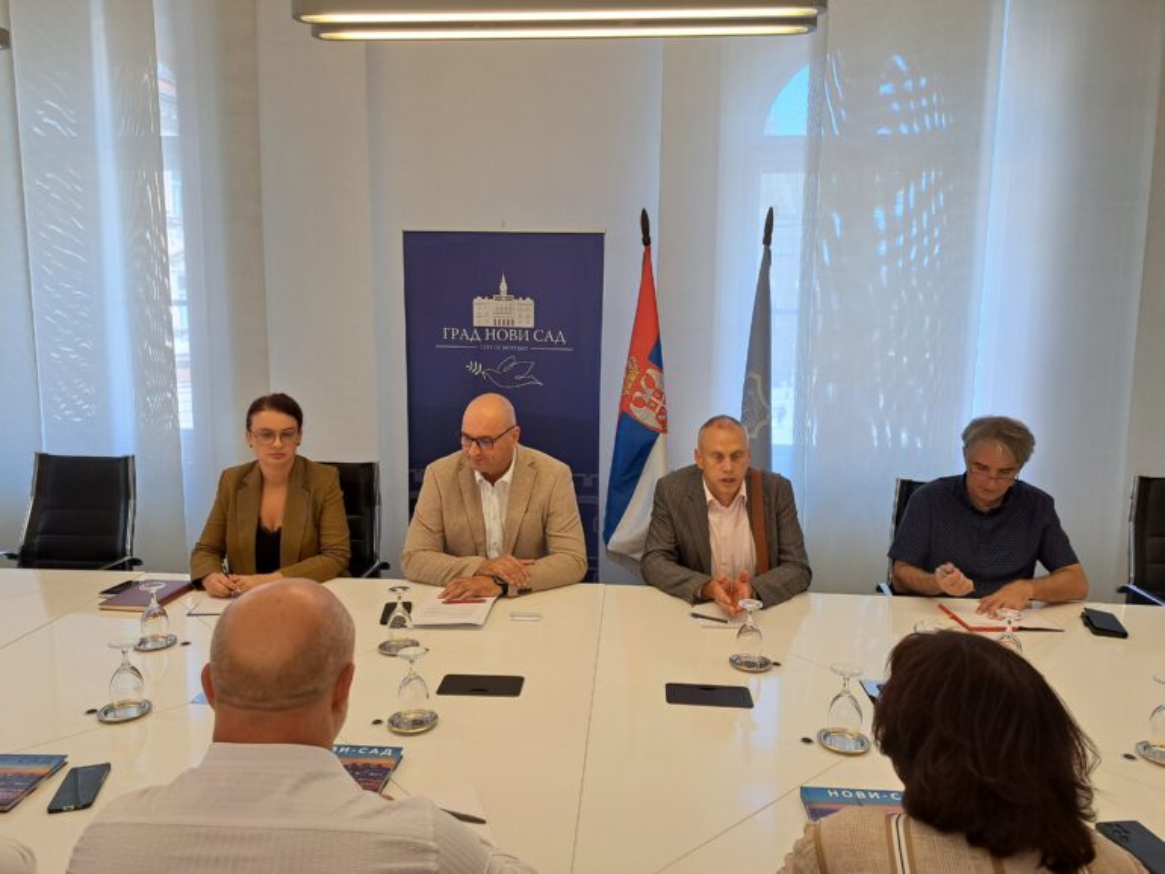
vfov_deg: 56.8
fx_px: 808
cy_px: 437
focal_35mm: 24
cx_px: 582
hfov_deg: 71.6
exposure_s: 1/50
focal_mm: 5.23
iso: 50
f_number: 1.8
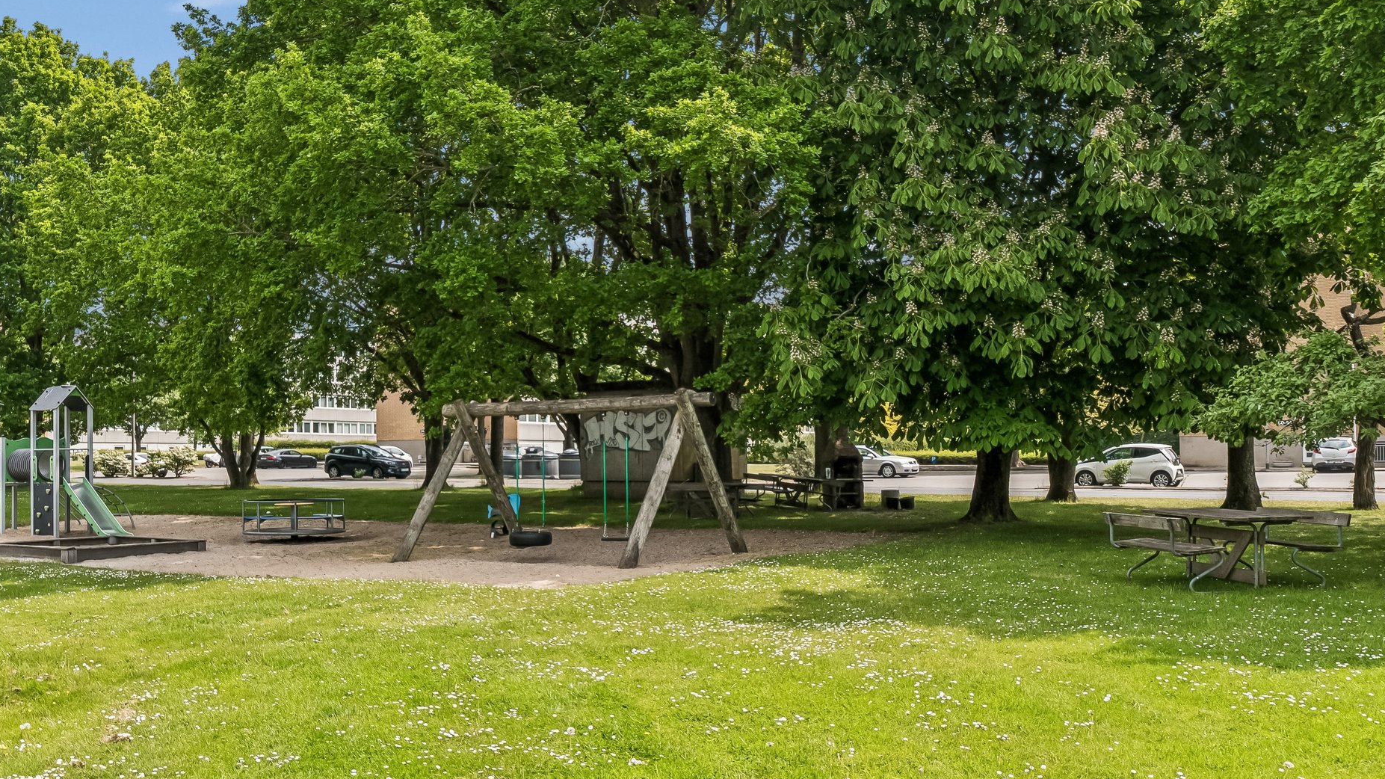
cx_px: 557
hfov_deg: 50.8
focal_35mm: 39
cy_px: 425
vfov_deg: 30.1
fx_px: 1448
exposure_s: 1/500
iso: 250
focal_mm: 15.5
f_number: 8
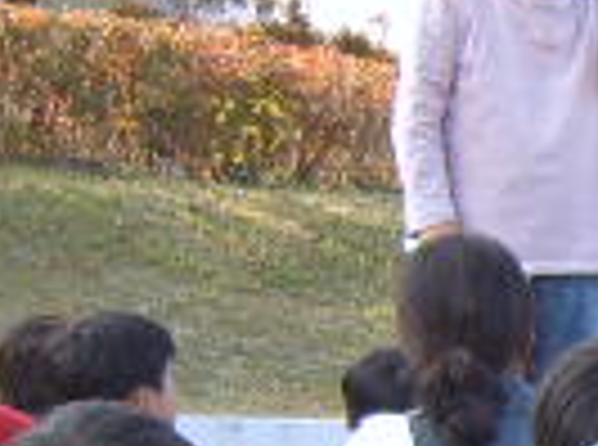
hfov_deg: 11.1
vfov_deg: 8.6
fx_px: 2912
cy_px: 550
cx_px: 967
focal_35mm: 169
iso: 50
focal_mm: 5.8
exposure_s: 1/180
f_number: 2.8
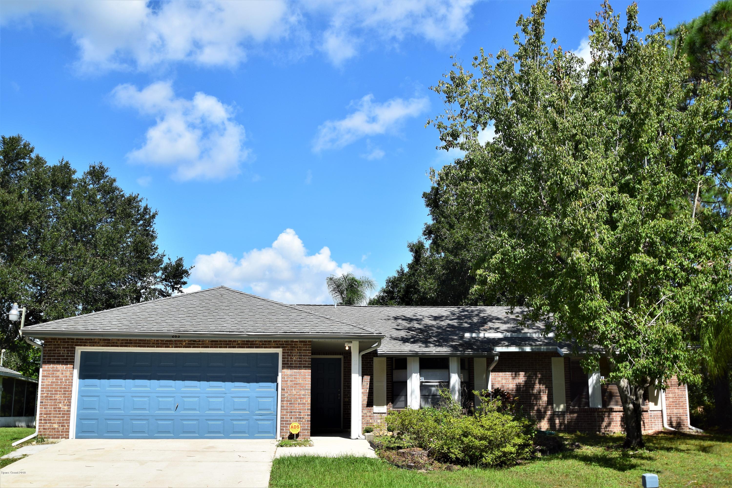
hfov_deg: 53.1
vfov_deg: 36.9
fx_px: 732
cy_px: 244
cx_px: 366
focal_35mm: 36
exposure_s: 1/500
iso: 220
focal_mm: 24
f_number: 11
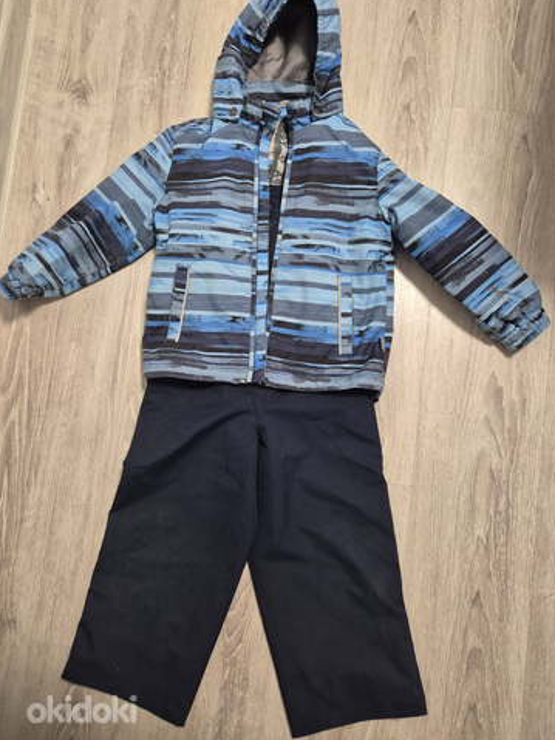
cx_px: 273
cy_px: 377
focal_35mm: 24
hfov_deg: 56.8
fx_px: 513
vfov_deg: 71.6
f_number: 1.8
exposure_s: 1/120
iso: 640
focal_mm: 5.4
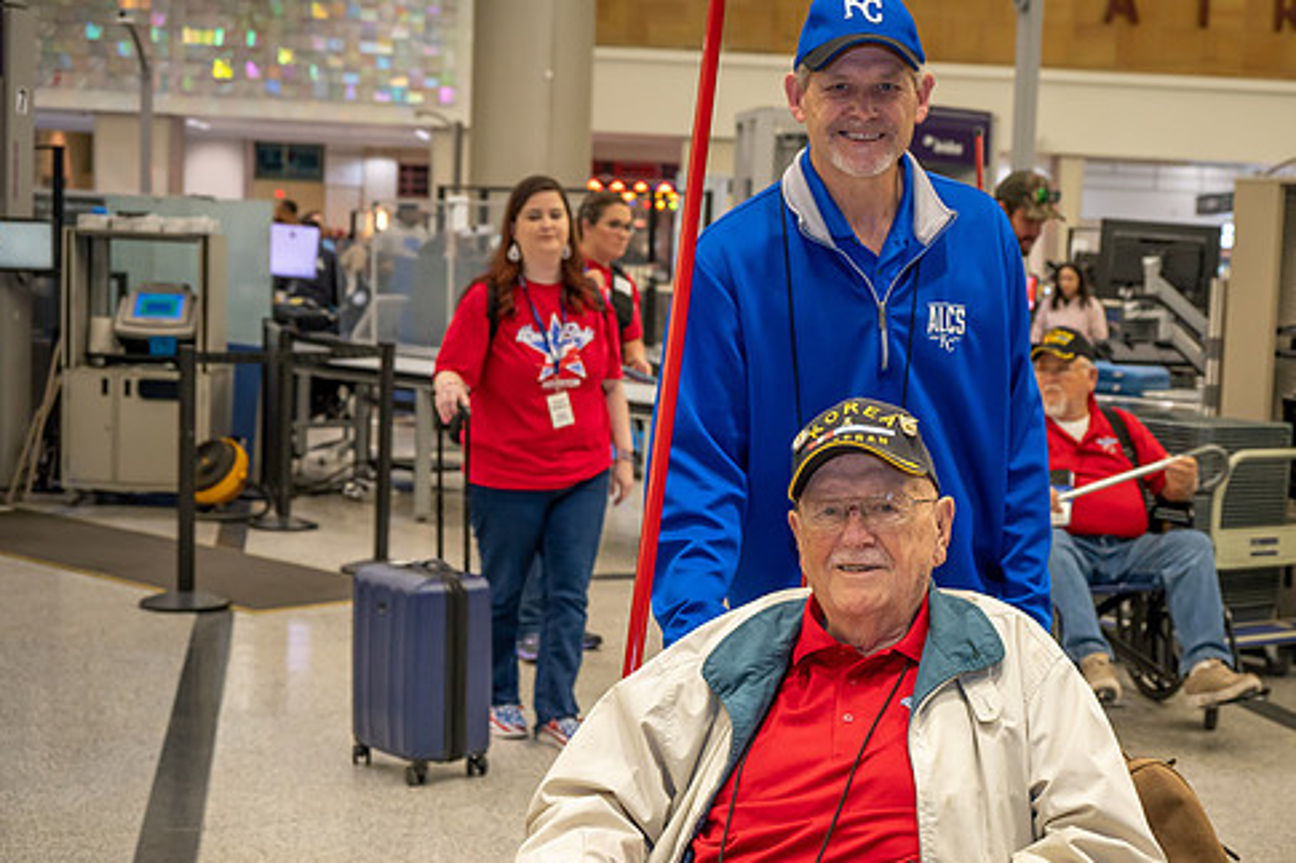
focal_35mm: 55
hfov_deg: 36.1
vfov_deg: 24.6
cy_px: 494
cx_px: 772
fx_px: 1979
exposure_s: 1/100
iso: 2000
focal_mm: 46
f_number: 5.3
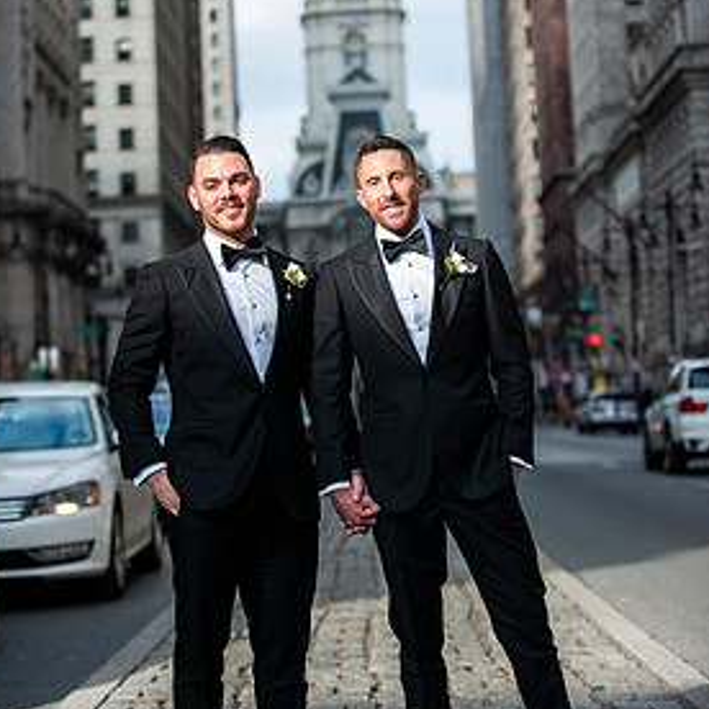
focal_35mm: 97
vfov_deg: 17.9
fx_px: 2248
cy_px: 272
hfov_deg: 17.9
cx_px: 351
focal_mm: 70
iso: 800
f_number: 2.8
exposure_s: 1/3200
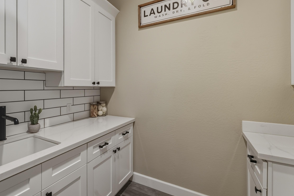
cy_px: 90
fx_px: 139
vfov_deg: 70.3
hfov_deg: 92.6
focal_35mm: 17
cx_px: 124
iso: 200
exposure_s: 1/15
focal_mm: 14
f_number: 8
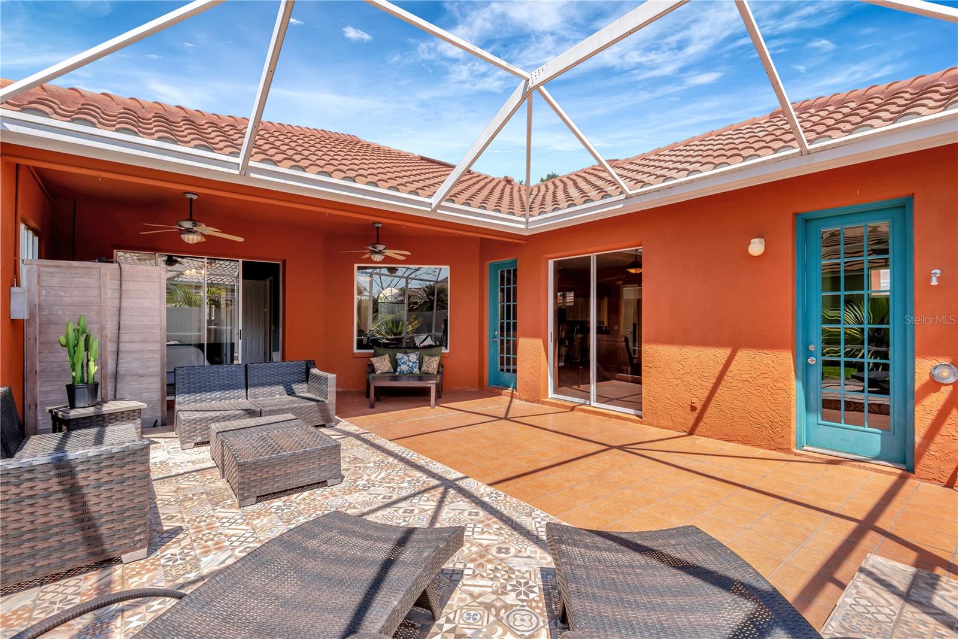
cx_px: 479
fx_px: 426
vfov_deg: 73.8
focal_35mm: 16
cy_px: 320
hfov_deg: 96.7
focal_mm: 16
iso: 100
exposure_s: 1/50
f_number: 9
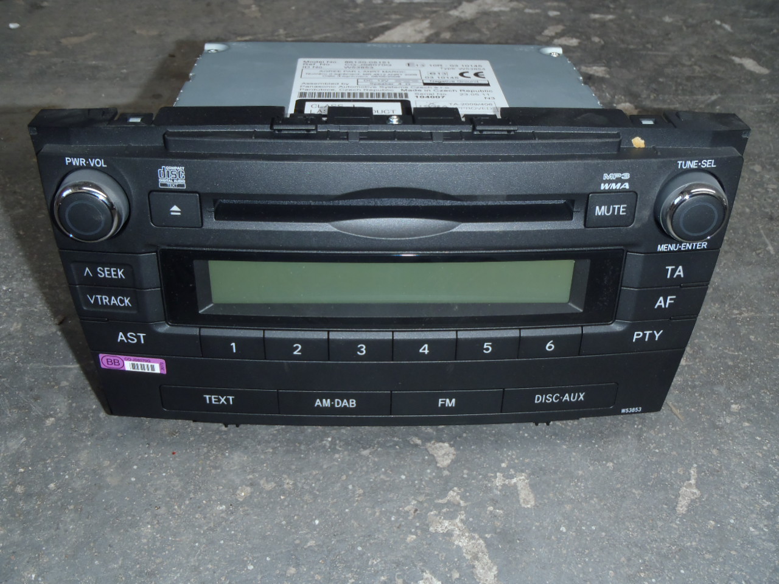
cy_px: 292
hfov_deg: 49.0
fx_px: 855
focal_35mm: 38
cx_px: 390
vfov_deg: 37.7
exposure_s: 1/40
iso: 100
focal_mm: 6.83
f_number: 4.6
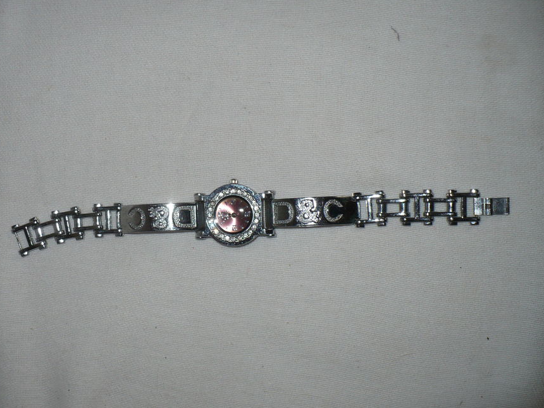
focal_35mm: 43
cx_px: 236
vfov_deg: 33.6
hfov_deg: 43.8
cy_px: 221
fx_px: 676
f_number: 2.8
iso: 100
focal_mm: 6.1
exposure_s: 1/30
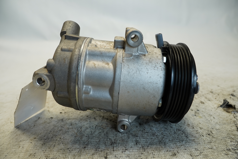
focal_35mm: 24
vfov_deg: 53.1
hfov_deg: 73.7
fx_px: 159
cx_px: 119
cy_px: 80
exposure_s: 1/160
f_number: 4
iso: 400
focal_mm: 16
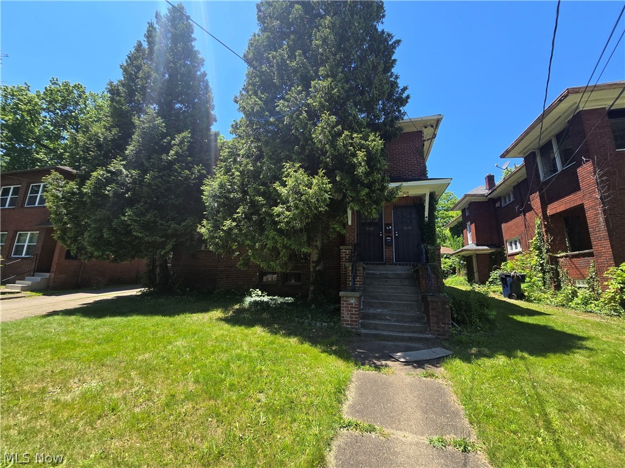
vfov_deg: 89.9
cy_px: 234
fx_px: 235
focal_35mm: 13
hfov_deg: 106.2
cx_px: 312
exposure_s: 1/944
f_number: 2.2
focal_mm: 2.2
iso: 50
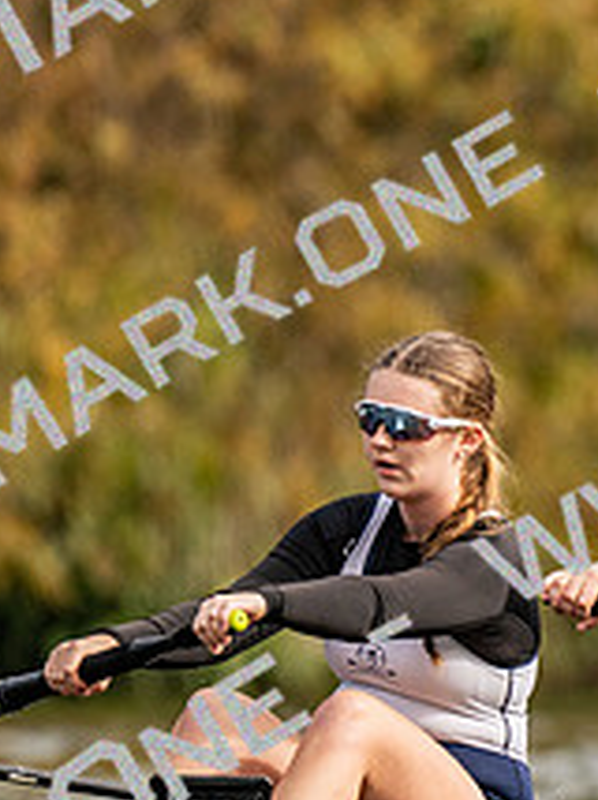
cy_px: 611
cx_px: 934
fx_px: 54284
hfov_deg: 0.6
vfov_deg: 0.8
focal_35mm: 2352
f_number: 4
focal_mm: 600
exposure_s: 1/2500
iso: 280
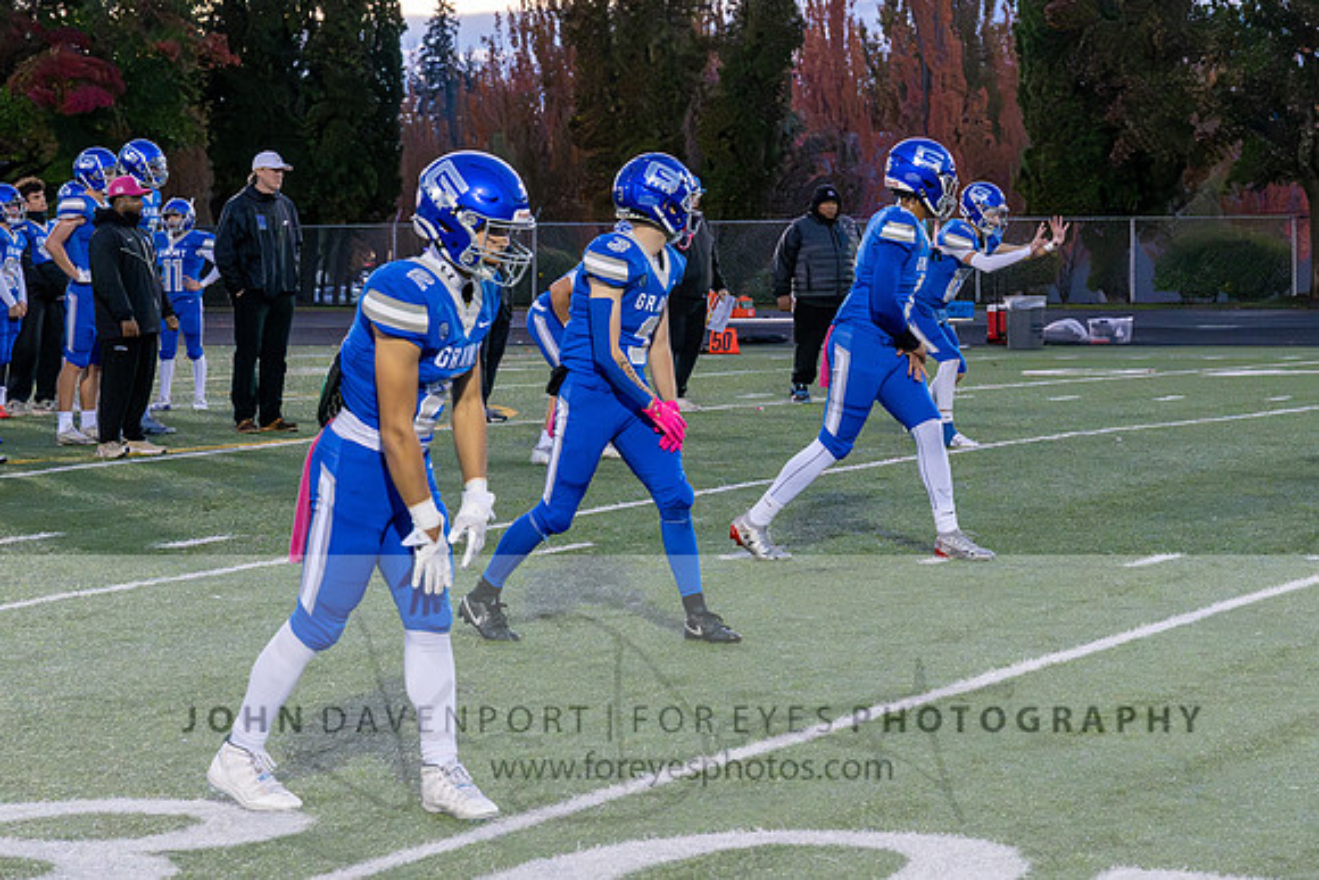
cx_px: 957
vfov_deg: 11.3
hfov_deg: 16.8
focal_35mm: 121
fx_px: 4438
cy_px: 283
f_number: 5.6
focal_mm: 68
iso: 14400
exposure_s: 1/800
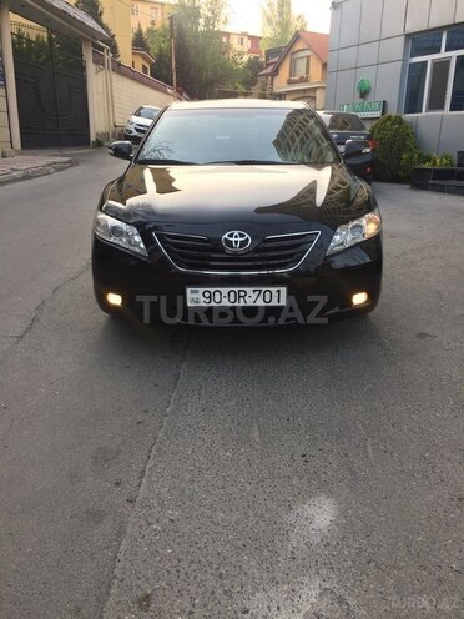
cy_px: 310
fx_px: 518
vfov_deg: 61.7
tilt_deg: -17.0
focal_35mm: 29
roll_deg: -0.4
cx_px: 232
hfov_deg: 48.2
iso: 32
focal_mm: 4.15
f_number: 2.2
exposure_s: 1/133
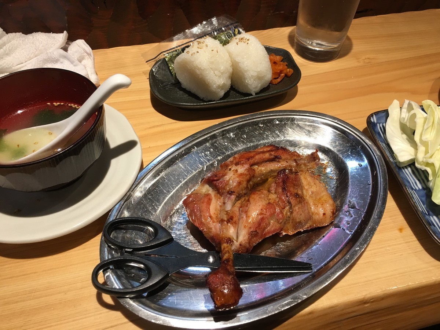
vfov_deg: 48.2
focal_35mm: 29
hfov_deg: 61.7
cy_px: 165
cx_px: 220
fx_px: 369
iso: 40
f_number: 2.2
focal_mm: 4.15
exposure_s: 1/30
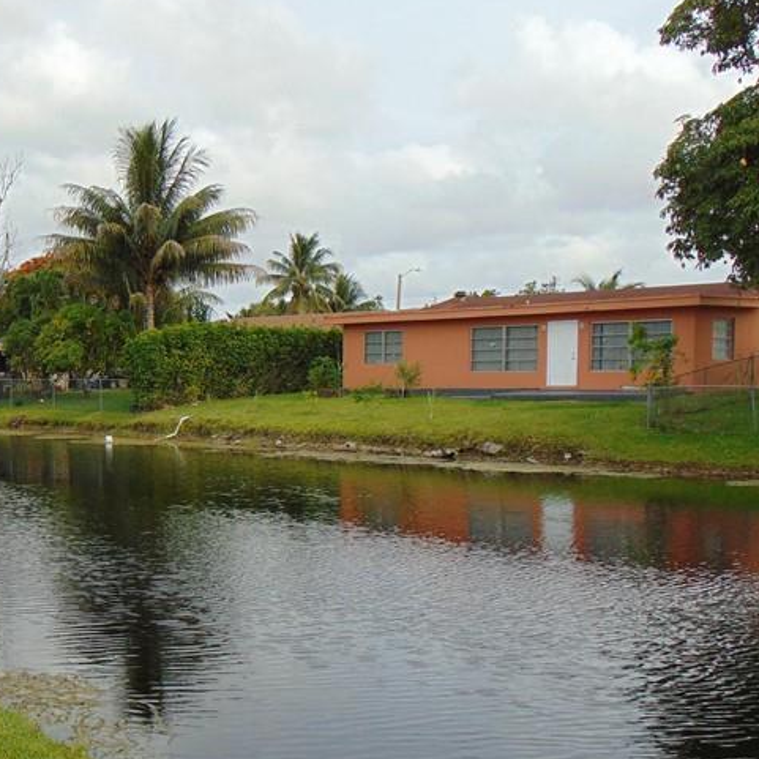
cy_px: 461
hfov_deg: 34.7
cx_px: 129
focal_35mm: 47
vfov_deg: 35.9
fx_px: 1166
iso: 80
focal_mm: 4.5
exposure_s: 1/800
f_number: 3
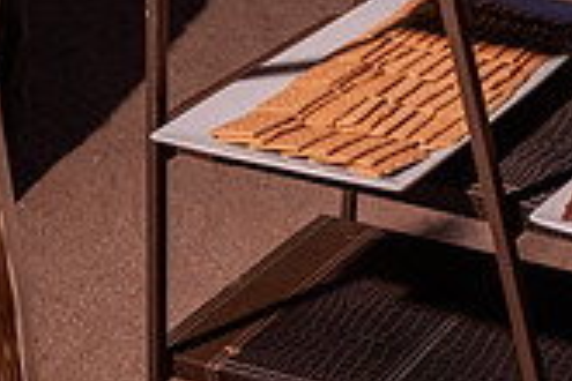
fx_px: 1509
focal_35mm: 95
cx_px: 731
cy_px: -111
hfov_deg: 19.8
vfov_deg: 13.9
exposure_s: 1/125
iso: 1600
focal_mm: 27
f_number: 4
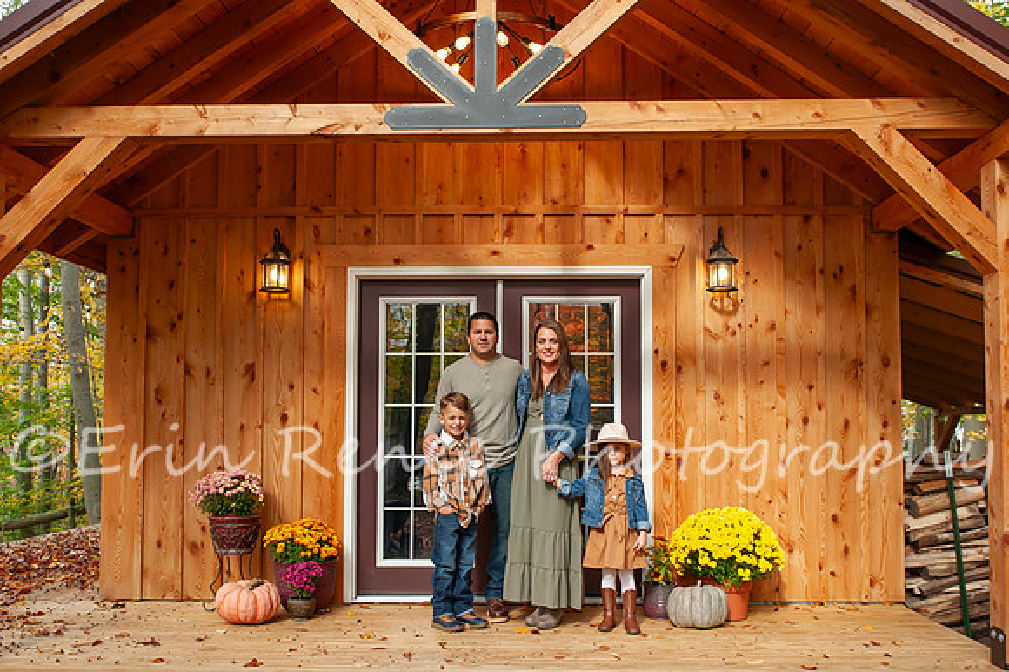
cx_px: 514
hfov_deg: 55.3
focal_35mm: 34
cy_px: 385
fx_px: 962
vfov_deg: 38.4
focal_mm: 30
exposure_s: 1/160
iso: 400
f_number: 7.1
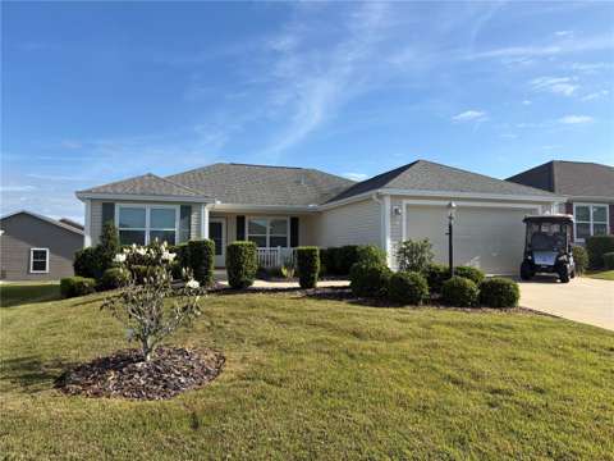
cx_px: 307
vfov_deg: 53.1
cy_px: 230
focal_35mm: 26
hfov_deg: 67.3
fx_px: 461
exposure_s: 1/2865
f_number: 1.6
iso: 50
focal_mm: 5.96
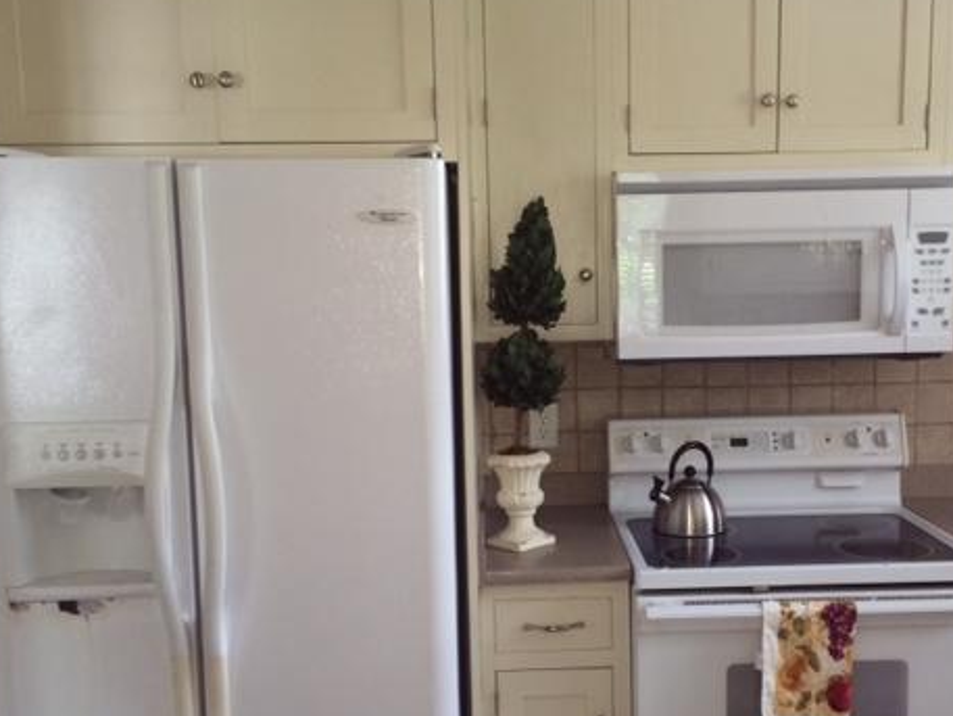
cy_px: 405
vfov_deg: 34.3
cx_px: 578
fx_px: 1157
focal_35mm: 42
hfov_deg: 44.5
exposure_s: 1/30
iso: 80
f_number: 2.2
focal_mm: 4.12
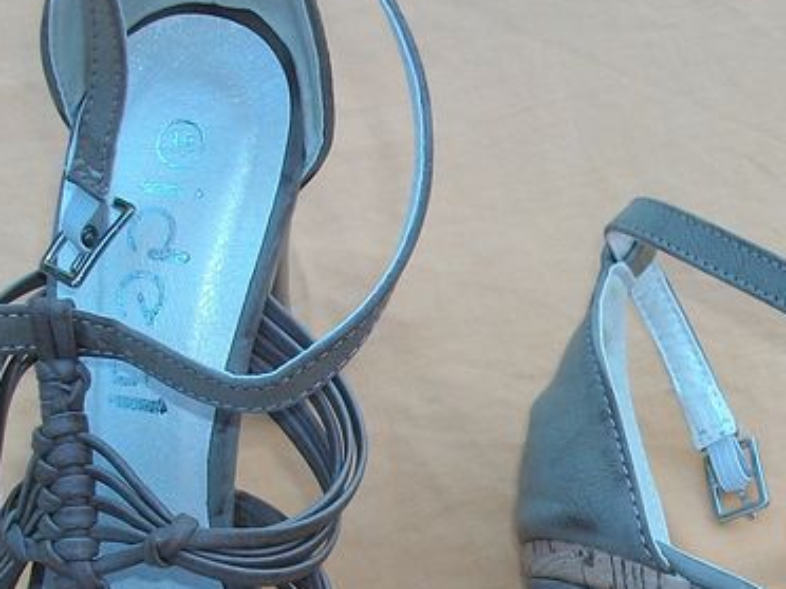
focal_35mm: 86
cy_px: 524
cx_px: 676
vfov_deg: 16.9
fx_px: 1953
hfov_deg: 22.3
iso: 80
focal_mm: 5.7
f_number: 2.9
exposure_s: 1/168
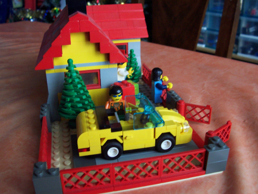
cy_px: 97
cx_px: 129
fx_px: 276
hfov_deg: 50.1
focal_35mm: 37
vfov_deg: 38.7
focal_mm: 5.6
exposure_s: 1/20
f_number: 2.8
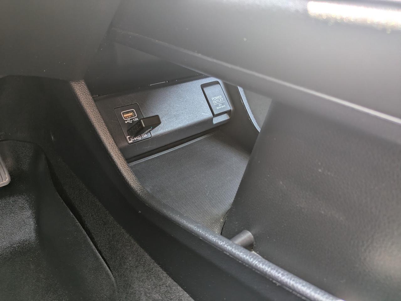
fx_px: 290
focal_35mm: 25
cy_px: 150
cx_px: 200
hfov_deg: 69.4
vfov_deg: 54.9
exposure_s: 1/25
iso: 113
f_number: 1.89
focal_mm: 5.43
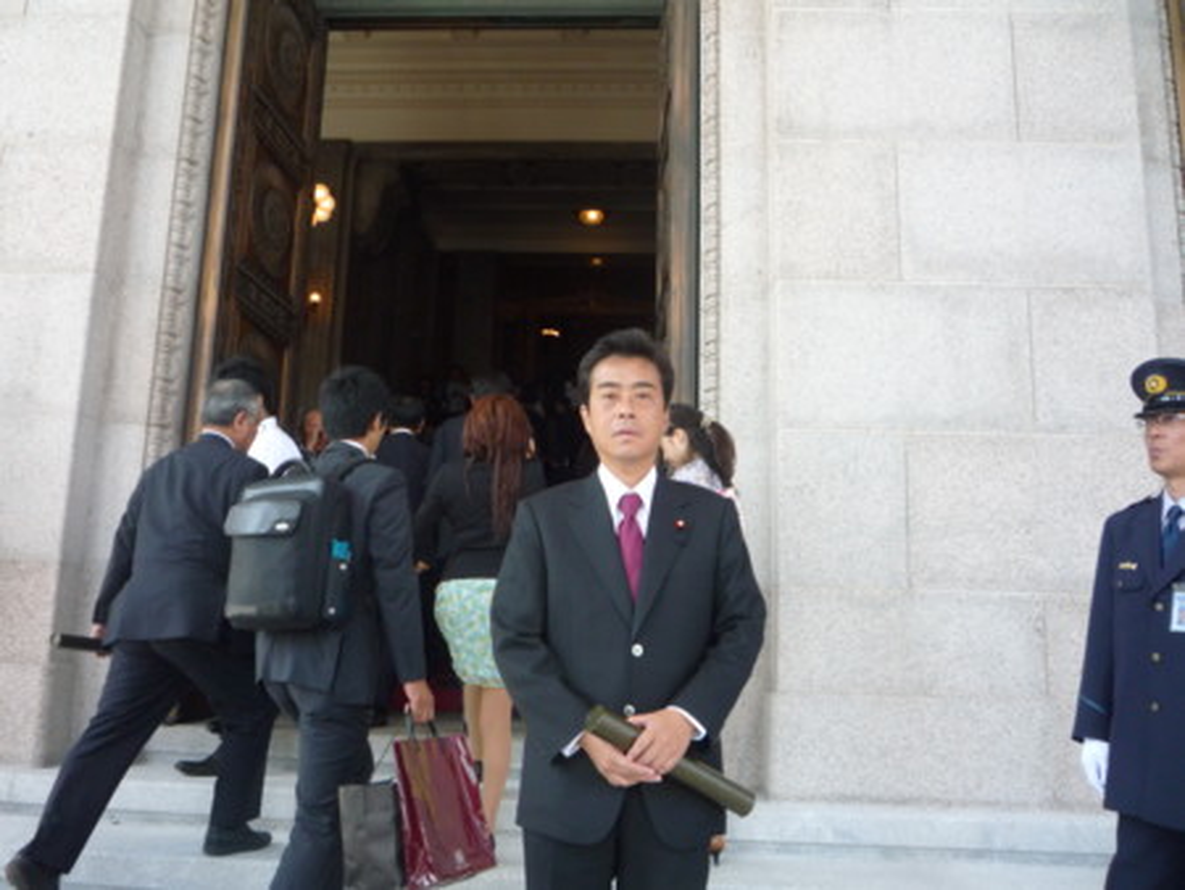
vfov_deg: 46.8
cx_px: 592
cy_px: 445
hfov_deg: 59.9
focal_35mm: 30
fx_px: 1028
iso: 200
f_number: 3.5
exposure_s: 1/200
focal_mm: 5.2
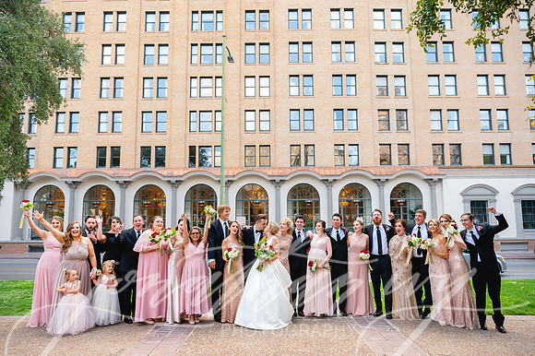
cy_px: 178
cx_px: 268
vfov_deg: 53.1
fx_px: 356
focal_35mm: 24
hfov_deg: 73.8
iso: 1000
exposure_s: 1/1000
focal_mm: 24
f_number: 3.5
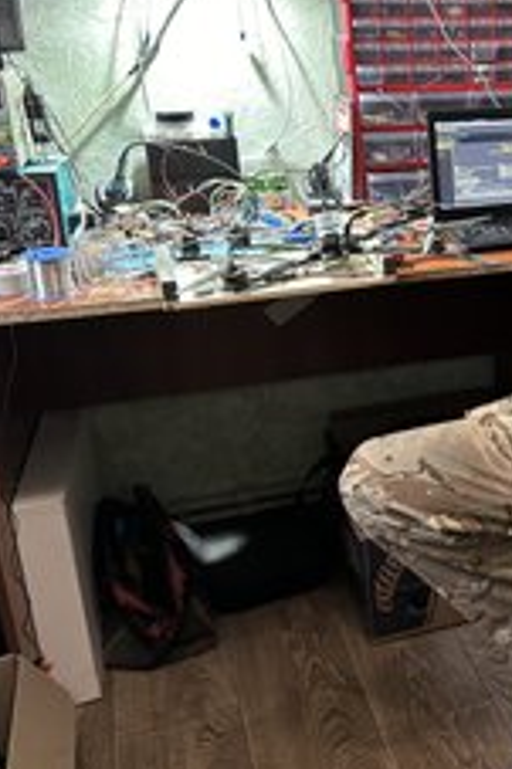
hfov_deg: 27.8
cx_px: 563
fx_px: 940
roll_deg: -0.1
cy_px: 322
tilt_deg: -18.7
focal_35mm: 44
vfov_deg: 44.4
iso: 400
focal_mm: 6.86
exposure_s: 1/50
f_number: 1.78
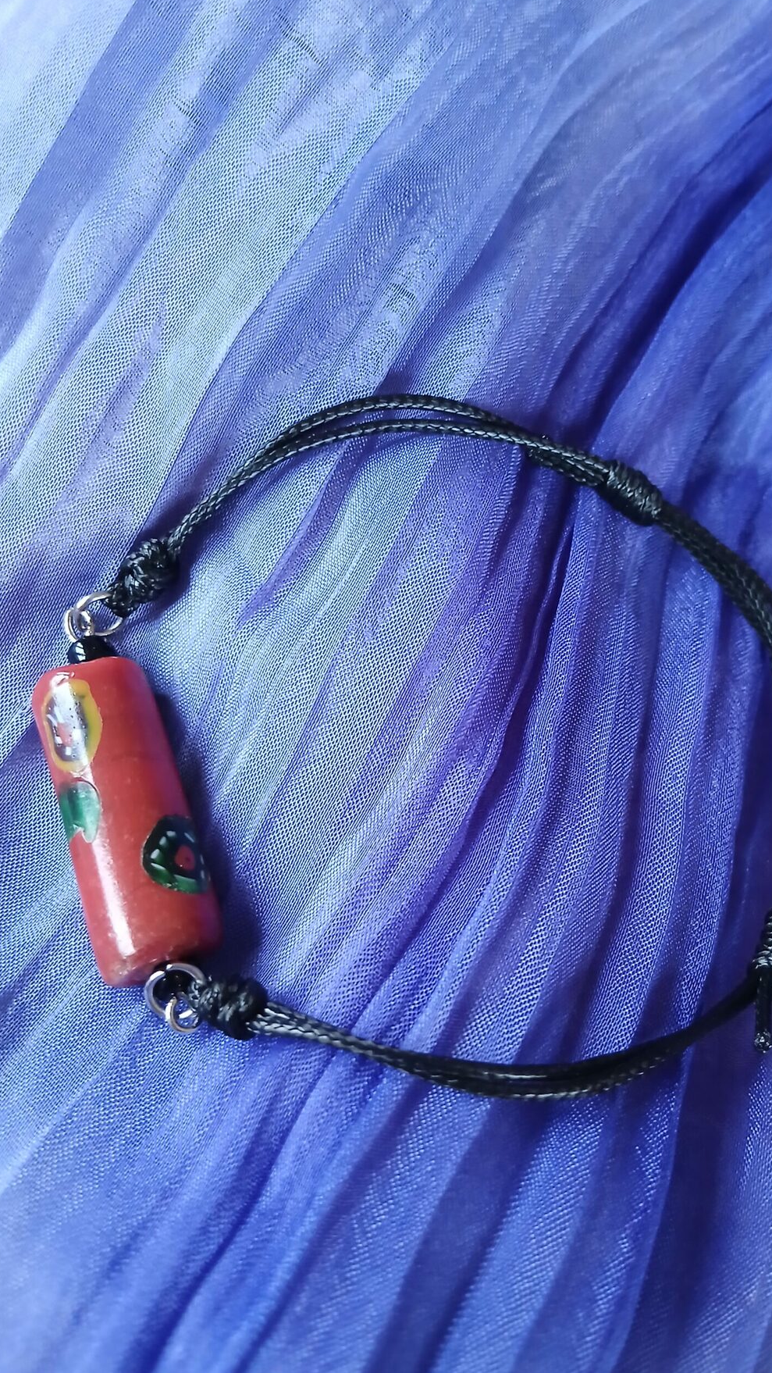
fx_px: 1055
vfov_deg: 66.1
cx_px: 459
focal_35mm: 29
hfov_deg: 40.0
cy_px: 691
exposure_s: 1/25
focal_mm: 3.98
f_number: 1.8
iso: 400
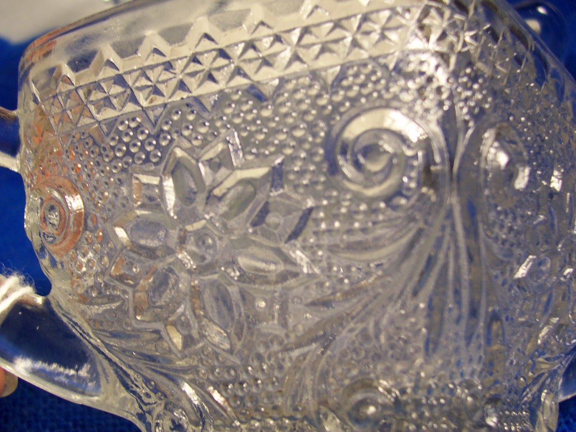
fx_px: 616
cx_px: 288
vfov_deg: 38.7
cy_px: 216
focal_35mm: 37
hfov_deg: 50.1
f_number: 2.8
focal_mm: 5.6
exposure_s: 1/125
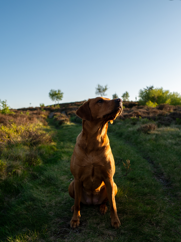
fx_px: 223
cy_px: 121
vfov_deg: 56.8
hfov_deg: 44.2
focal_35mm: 32
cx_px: 90
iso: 200
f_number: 2.5
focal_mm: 16
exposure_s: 1/1600
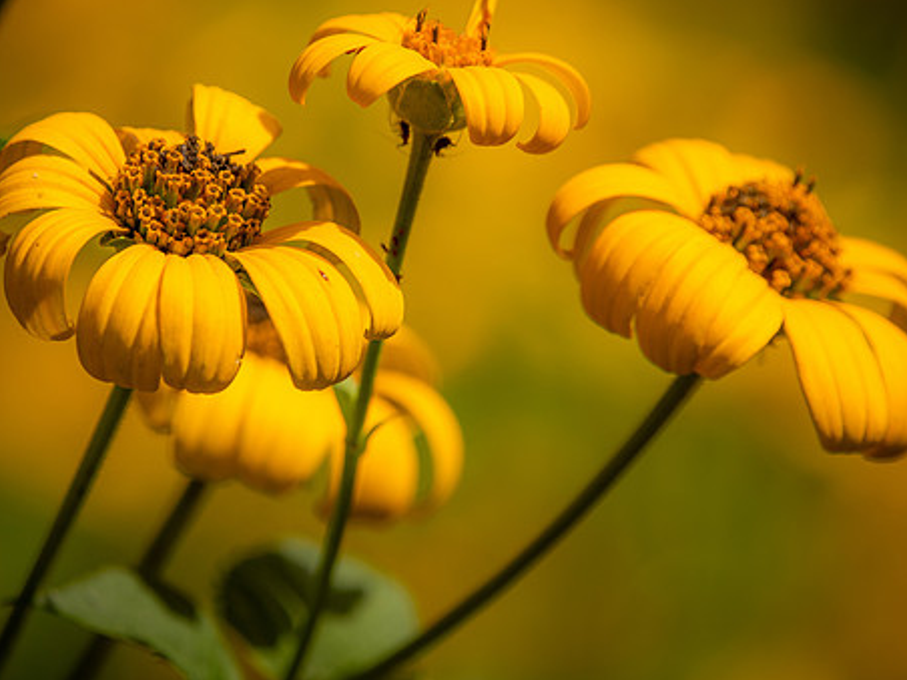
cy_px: 296
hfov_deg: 3.2
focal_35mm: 618
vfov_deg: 2.4
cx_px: 480
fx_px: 16193
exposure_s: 1/500
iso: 100
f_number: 6.3
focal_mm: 400
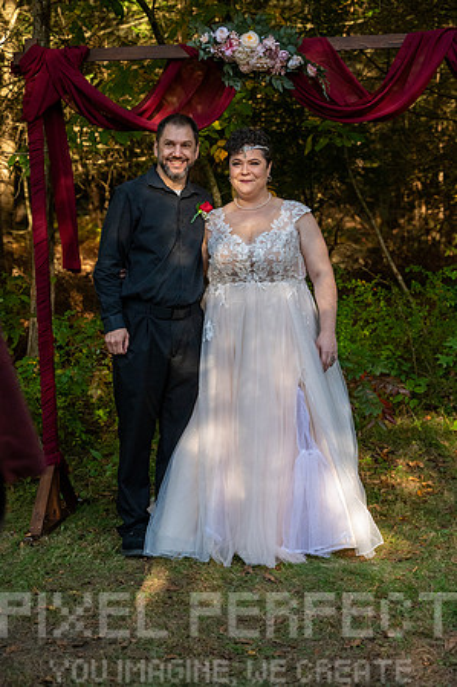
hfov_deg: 22.6
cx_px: 228
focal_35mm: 60
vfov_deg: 33.4
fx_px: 1145
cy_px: 344
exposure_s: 1/5000
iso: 6400
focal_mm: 60
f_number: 4
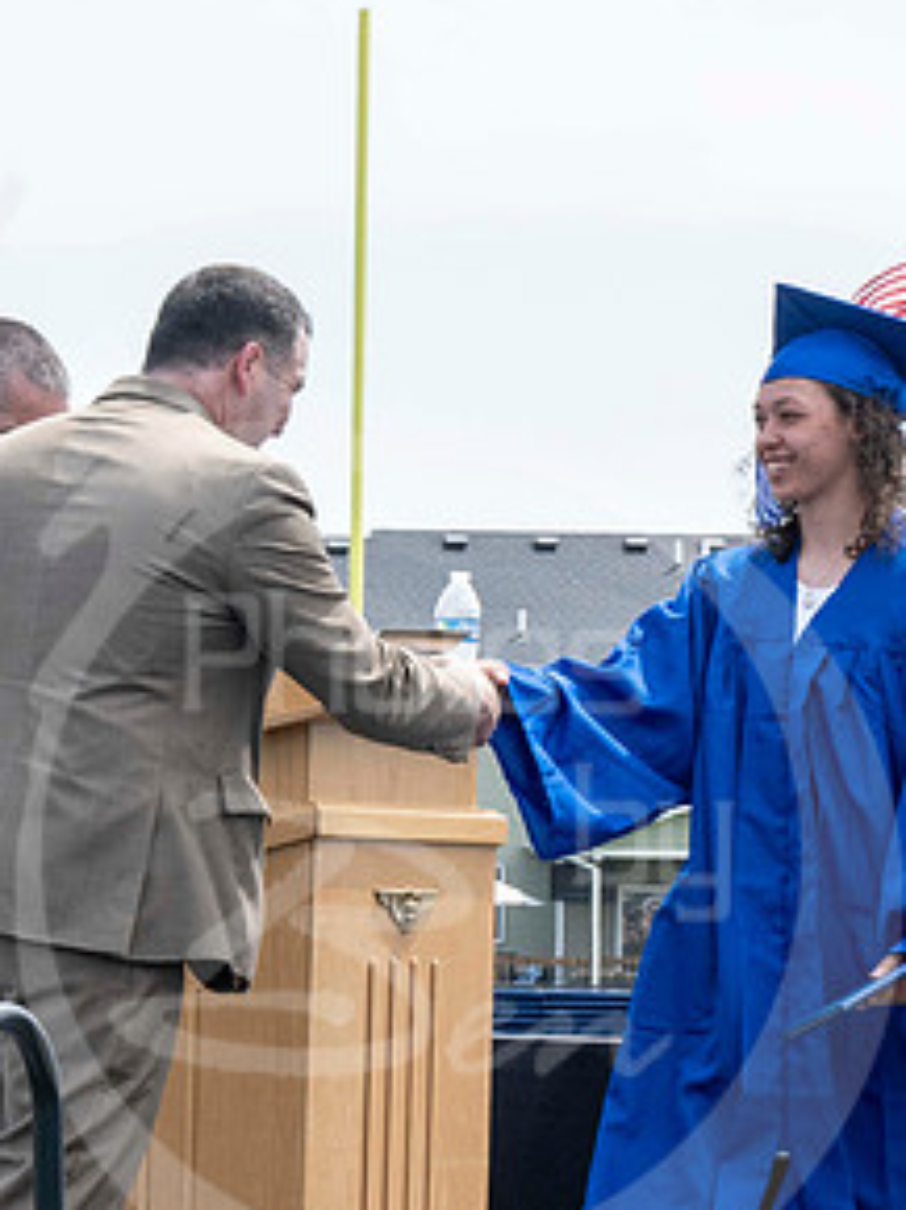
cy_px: 508
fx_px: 9052
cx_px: 125
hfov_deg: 5.7
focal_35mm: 259
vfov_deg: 7.7
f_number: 13
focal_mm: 70
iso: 200
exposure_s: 1/250
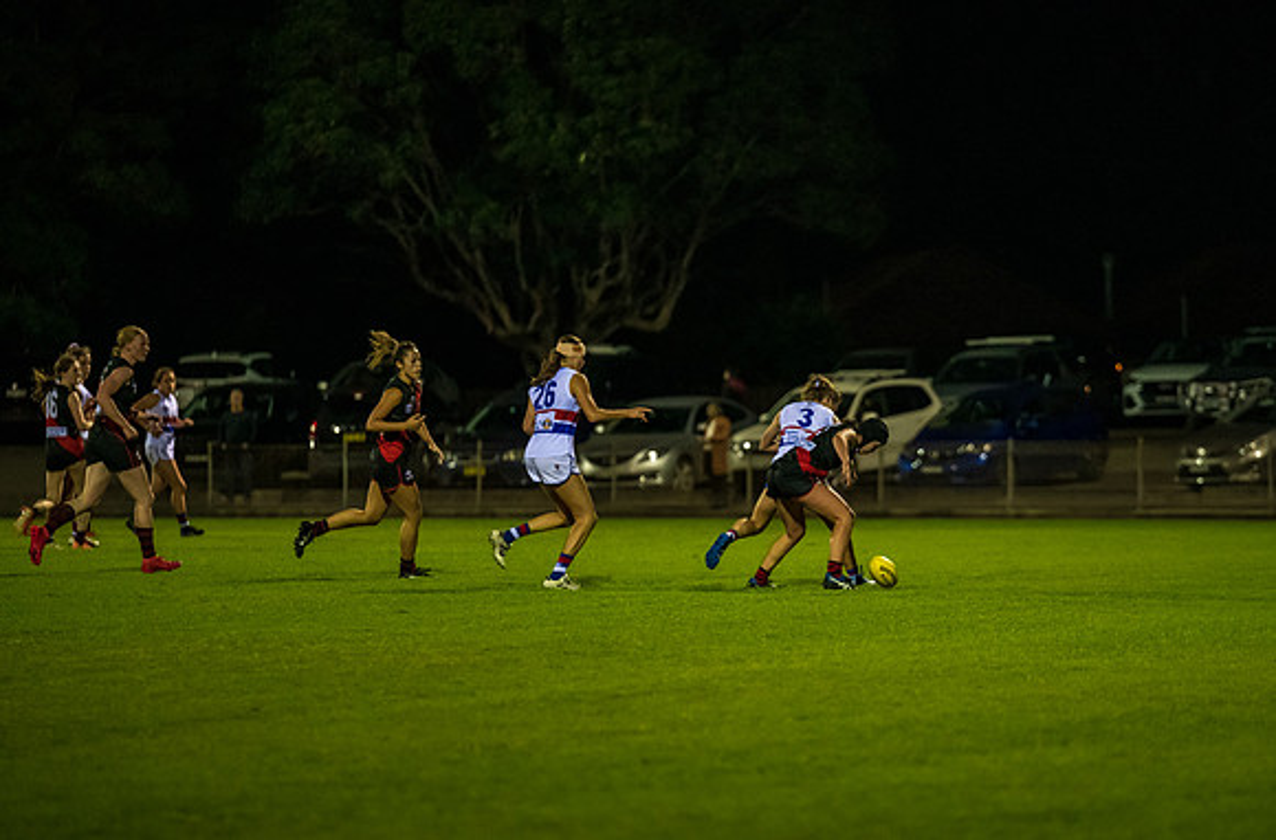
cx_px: 815
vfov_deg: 5.3
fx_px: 9133
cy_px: 492
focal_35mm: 259
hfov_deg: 8.0
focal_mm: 200
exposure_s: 1/500
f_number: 2.8
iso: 3200
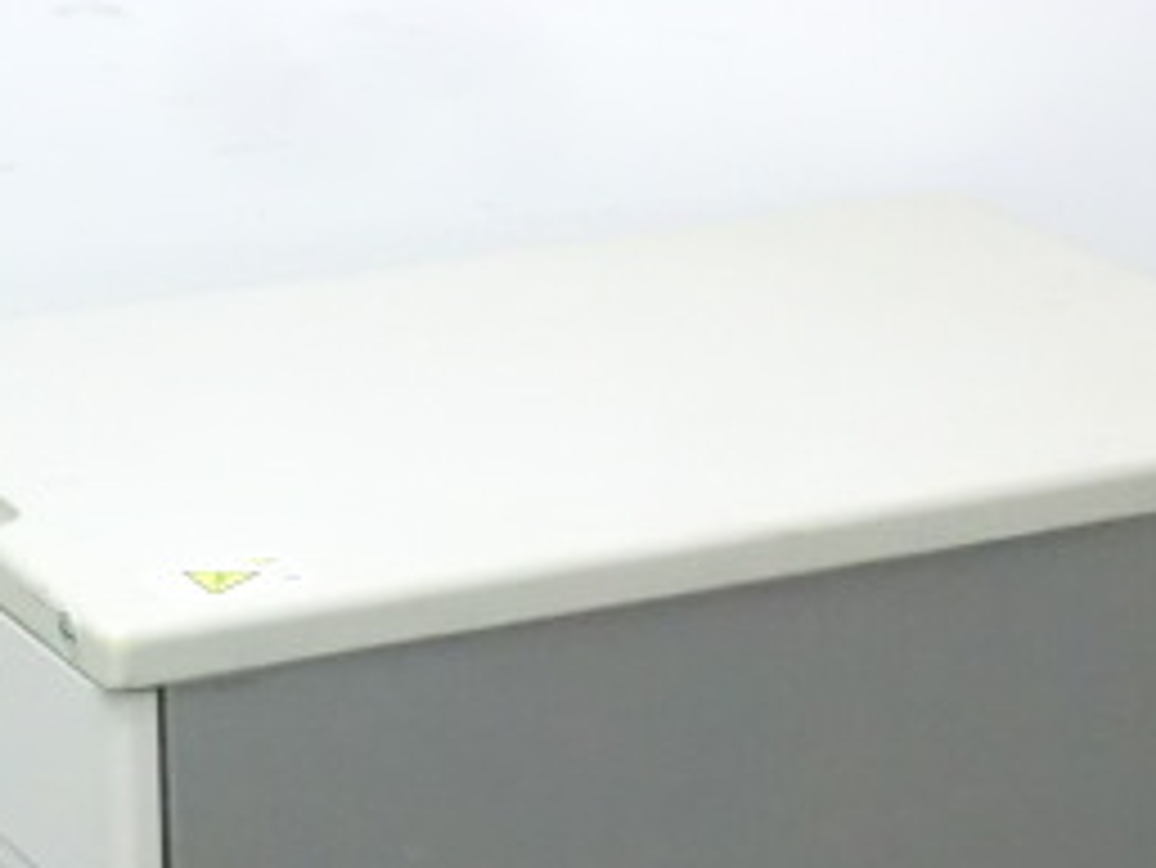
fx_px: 5413
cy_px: 1061
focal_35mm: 162
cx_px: 517
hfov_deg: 12.2
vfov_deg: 9.0
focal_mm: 11.7
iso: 800
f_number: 5.3
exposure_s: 1/20
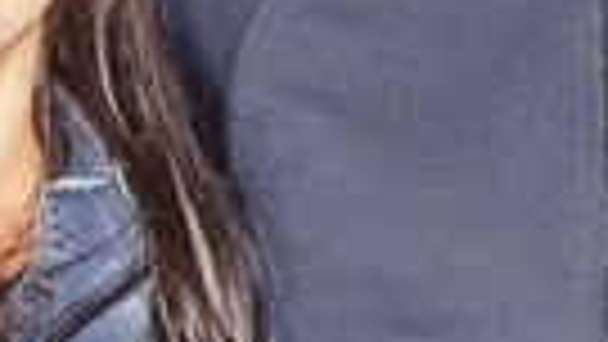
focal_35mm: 224
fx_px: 3612
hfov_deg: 9.5
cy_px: 58
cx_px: 779
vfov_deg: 5.4
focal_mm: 24
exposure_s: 1/60
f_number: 4
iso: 1000
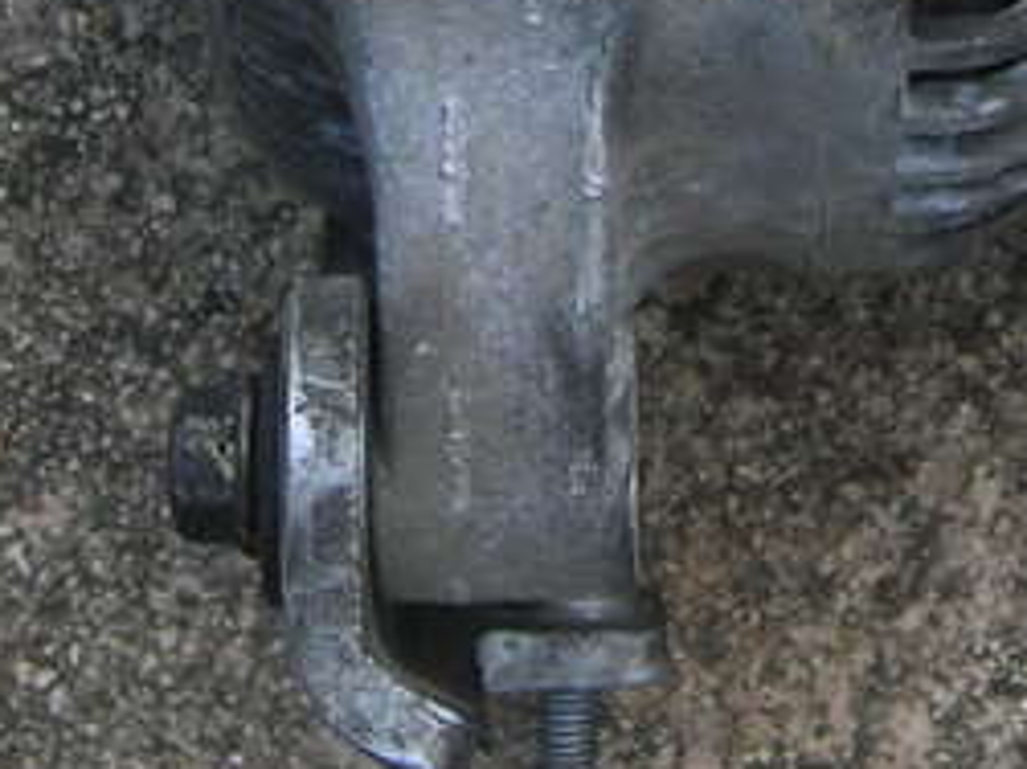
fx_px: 4448
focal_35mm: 150
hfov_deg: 13.1
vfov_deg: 9.7
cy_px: -274
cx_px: 831
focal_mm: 7.8
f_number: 3.4
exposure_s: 1/207
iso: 50
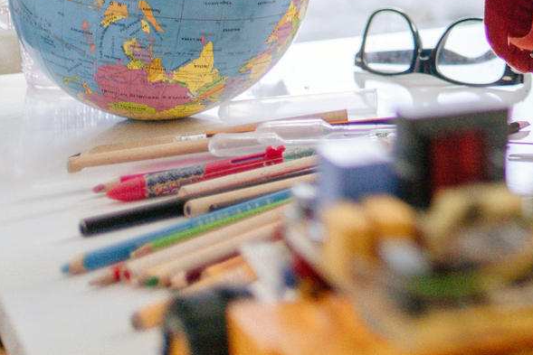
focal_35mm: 126
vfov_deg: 10.3
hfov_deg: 14.6
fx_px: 1866
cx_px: 898
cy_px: -271
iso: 500
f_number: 1.8
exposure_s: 1/500
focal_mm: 35
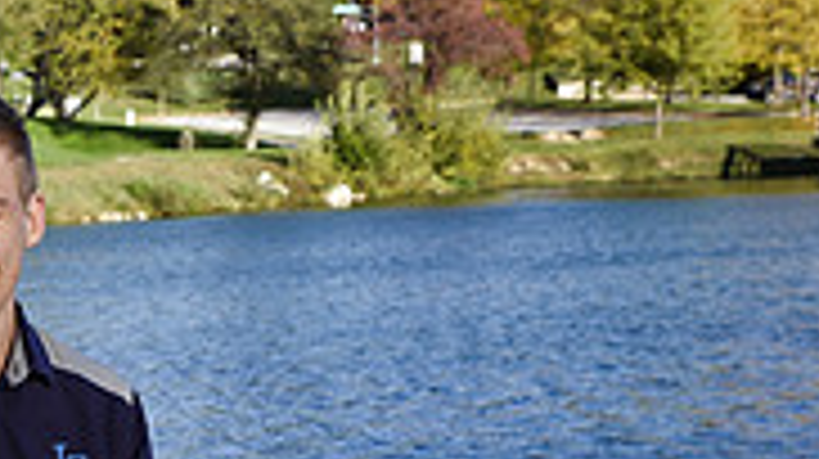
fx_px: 3341
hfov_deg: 13.5
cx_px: -234
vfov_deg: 7.6
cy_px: 794
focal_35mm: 154
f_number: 8
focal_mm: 46
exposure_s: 1/250
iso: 200
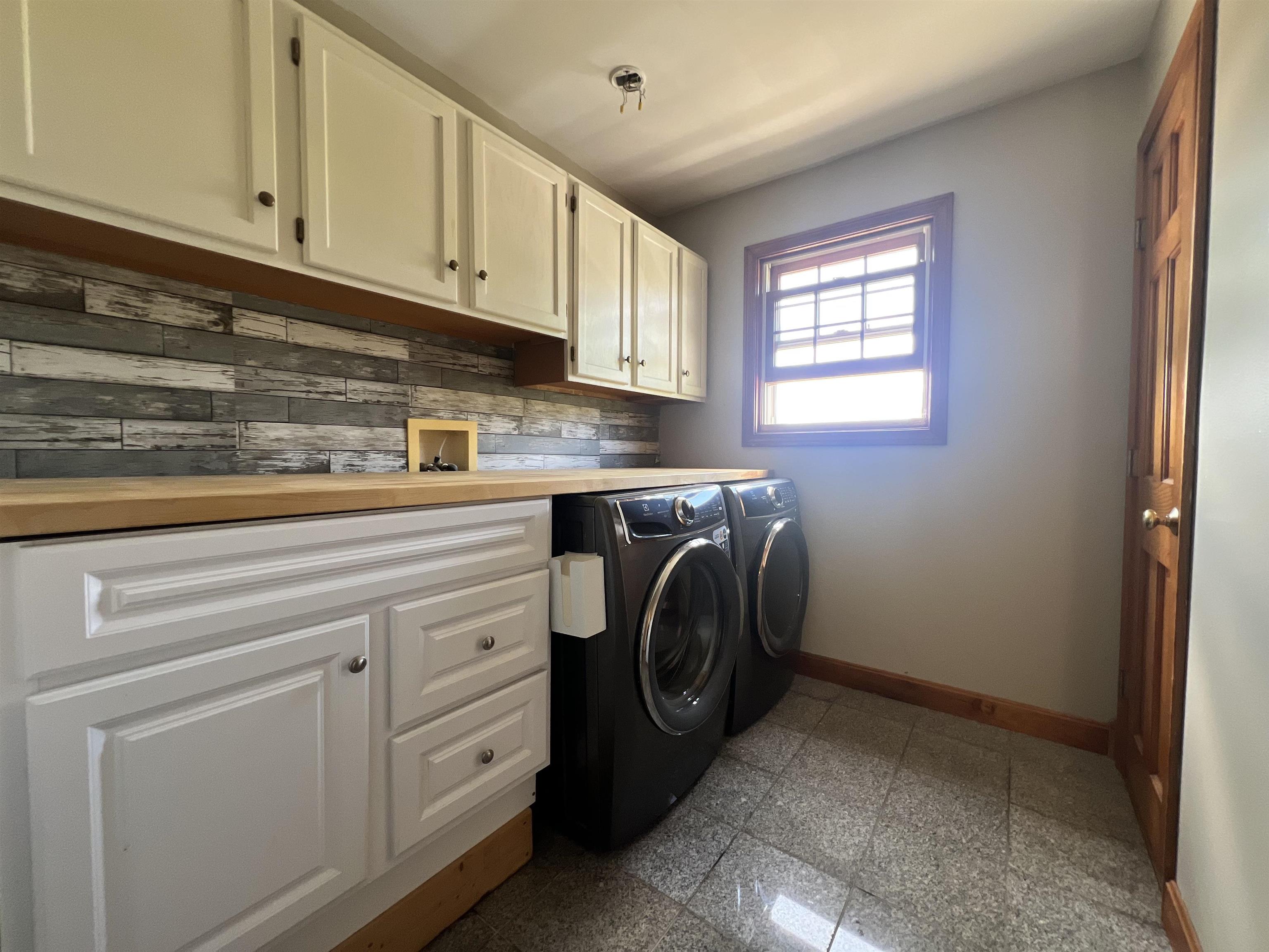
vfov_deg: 89.9
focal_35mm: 13
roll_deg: -0.1
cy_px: 476
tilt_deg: -3.2
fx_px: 477
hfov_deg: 106.2
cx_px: 634
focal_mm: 1.57
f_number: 1.8
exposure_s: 1/60
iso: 160
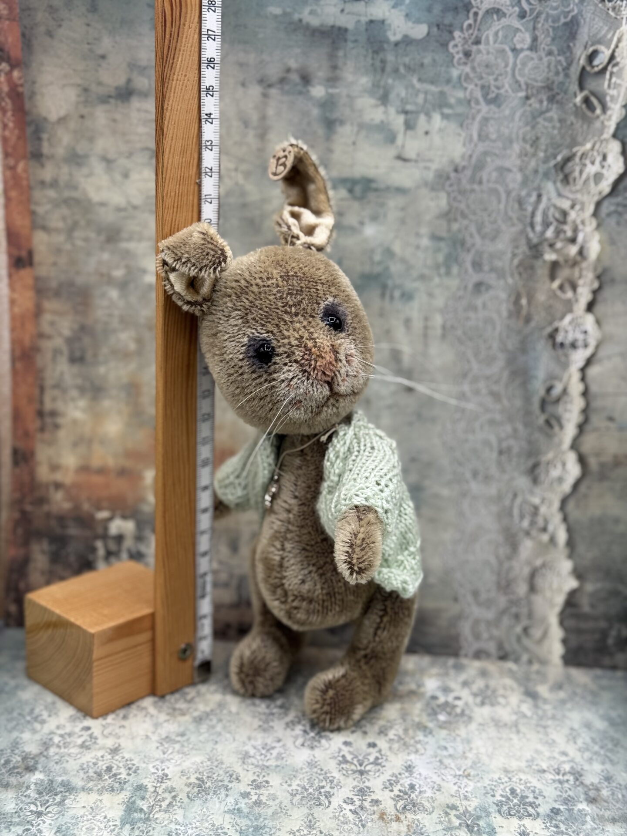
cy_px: 418
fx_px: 1159
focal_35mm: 48
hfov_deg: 30.3
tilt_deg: -16.9
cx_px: 314
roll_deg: -3.5
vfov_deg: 39.7
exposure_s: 1/121
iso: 64
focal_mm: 6.76
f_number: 1.78
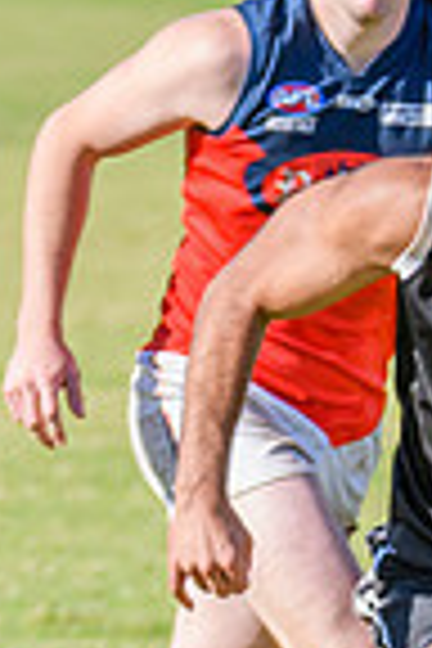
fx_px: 21796
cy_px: 381
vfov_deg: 1.7
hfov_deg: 1.1
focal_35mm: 1211
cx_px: 640
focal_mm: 210
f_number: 6.3
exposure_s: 1/2000
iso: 800
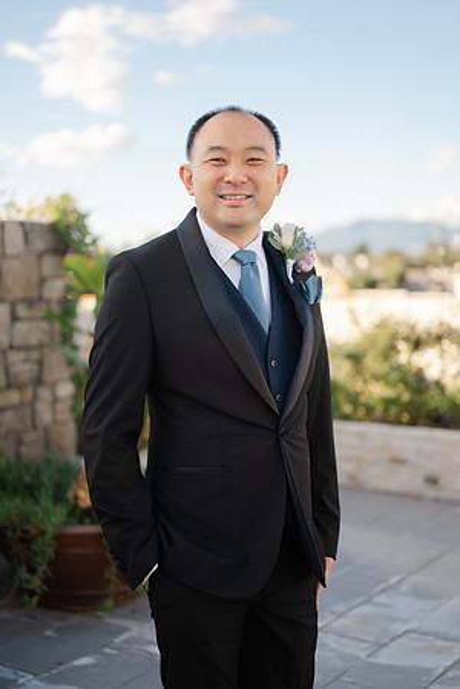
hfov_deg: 27.0
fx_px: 958
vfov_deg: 39.6
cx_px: 230
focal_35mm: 50
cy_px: 344
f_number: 1.8
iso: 64
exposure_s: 1/640
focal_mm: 50
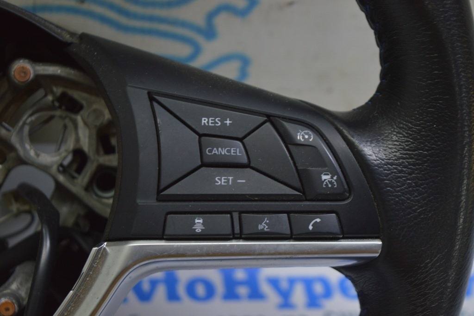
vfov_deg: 16.5
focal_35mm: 82
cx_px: 237
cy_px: 158
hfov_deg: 24.6
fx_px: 1085
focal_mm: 55
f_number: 5.6
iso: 400
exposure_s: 1/30
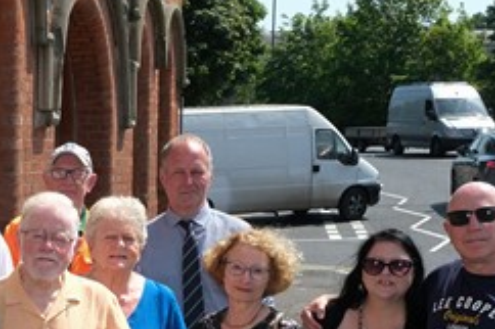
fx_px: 1058
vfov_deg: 17.0
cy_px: 386
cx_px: -16
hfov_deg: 24.9
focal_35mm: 77
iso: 400
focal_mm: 20.5
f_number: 8
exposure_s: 1/500
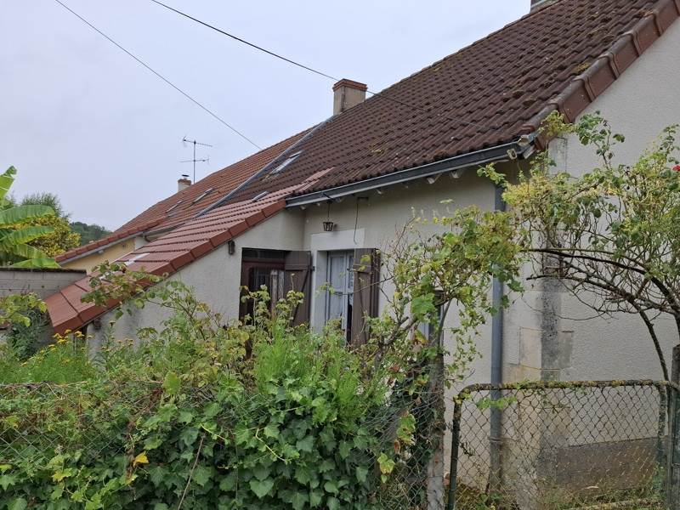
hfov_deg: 73.9
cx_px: 340
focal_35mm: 23
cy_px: 255
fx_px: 452
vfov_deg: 58.9
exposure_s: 1/1203
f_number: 1.8
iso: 50
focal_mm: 5.54
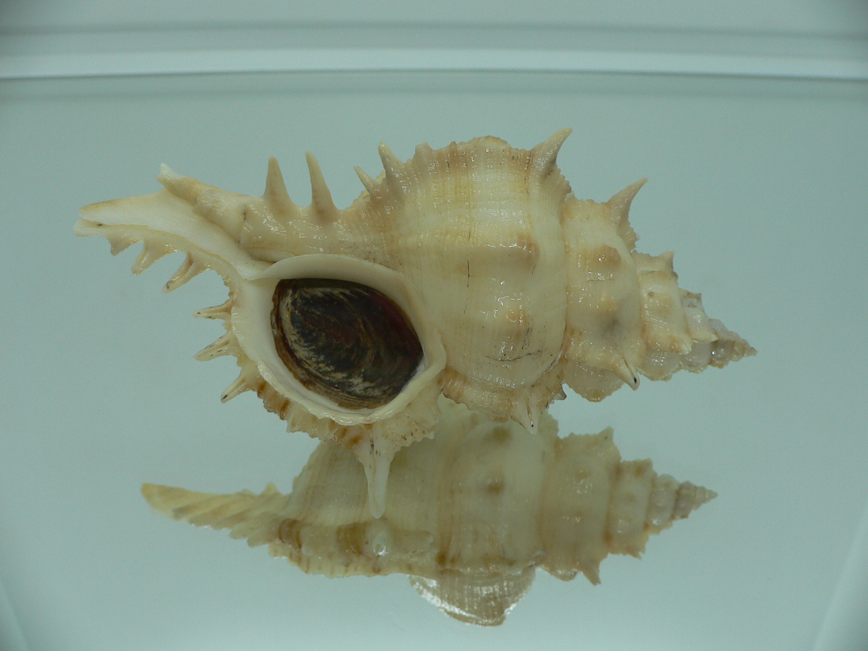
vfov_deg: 40.7
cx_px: 434
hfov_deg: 52.6
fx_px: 878
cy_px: 326
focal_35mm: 35
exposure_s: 1/60
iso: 80
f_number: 2.8
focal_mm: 4.6
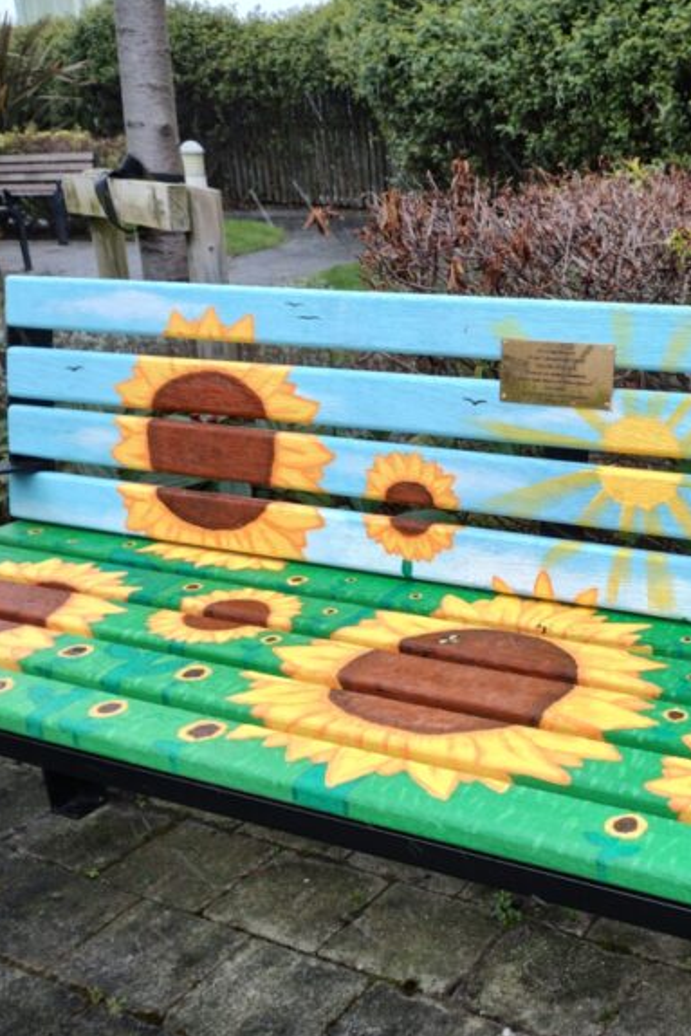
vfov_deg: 49.5
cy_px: 518
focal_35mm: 39
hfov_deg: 32.2
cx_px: 648
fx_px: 1122
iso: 160
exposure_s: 1/100
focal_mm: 4.27
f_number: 1.8
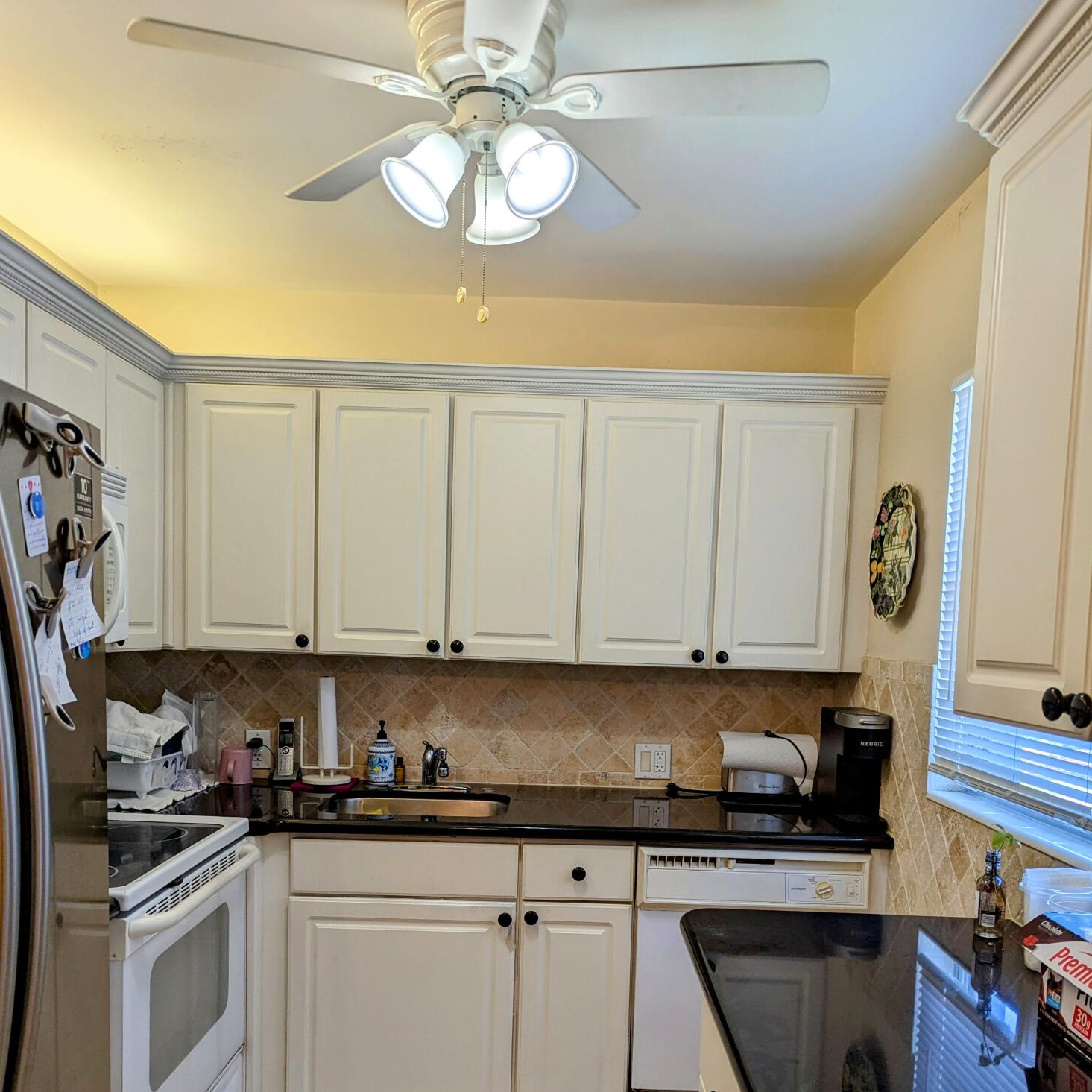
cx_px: 540
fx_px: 1035
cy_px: 697
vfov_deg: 54.8
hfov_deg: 55.6
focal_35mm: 29
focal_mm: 6.81
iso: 47
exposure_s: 1/120
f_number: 1.85
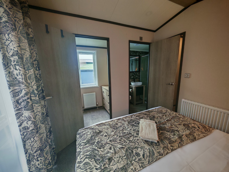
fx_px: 86
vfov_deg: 89.9
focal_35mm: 13
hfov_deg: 106.2
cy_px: 86
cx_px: 114
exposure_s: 1/50
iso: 64
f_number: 2
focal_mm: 1.82
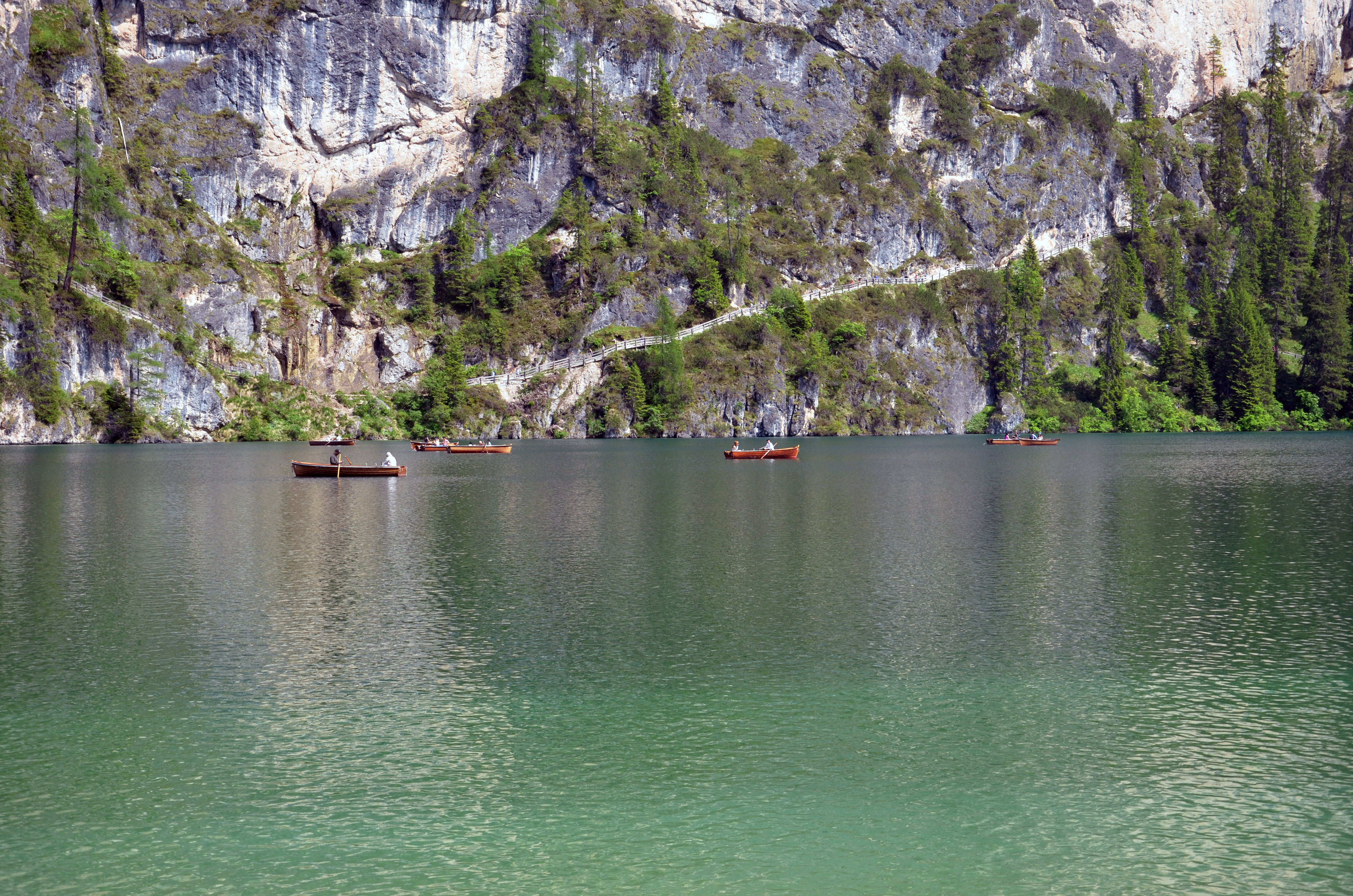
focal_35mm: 63
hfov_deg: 32.0
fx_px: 2363
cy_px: 448
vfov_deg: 21.5
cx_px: 676
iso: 200
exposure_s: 1/250
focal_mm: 42
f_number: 8
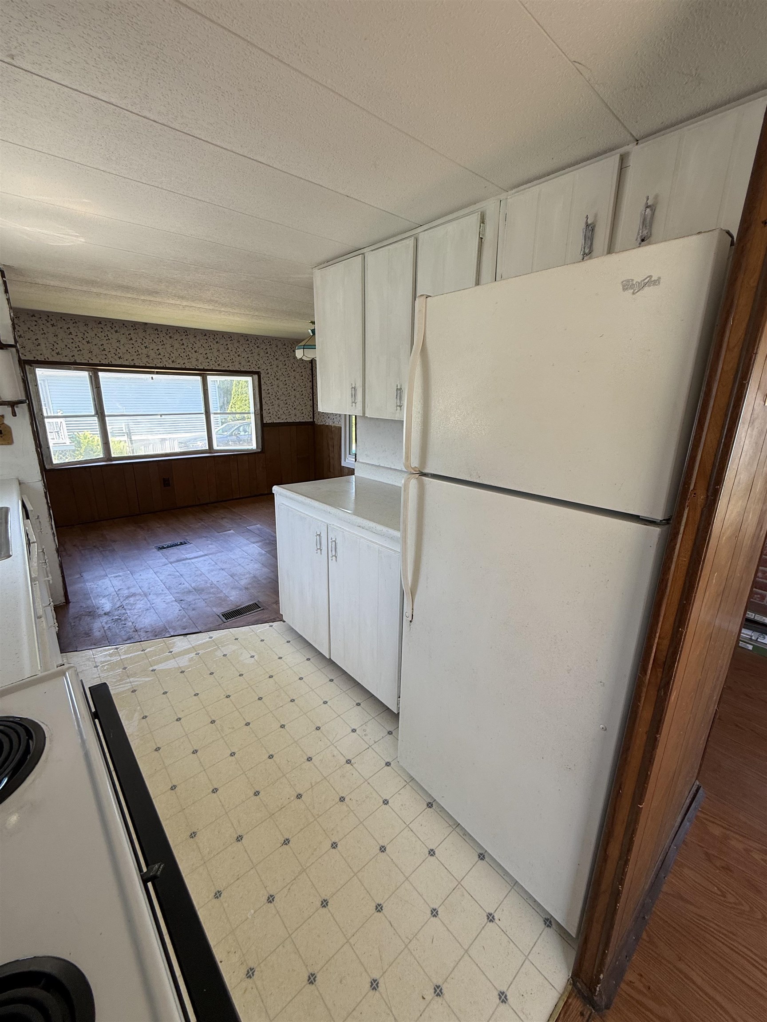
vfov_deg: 102.1
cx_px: 384
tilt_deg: -15.9
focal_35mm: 14
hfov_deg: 85.7
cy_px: 511
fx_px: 414
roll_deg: -1.0
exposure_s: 1/99
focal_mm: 2.22
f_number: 2.2
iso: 64
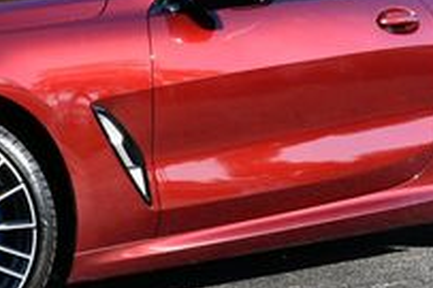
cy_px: -34
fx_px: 1670
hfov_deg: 14.6
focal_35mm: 139
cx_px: 47
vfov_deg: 9.7
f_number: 8
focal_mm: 22
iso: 180
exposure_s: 1/250
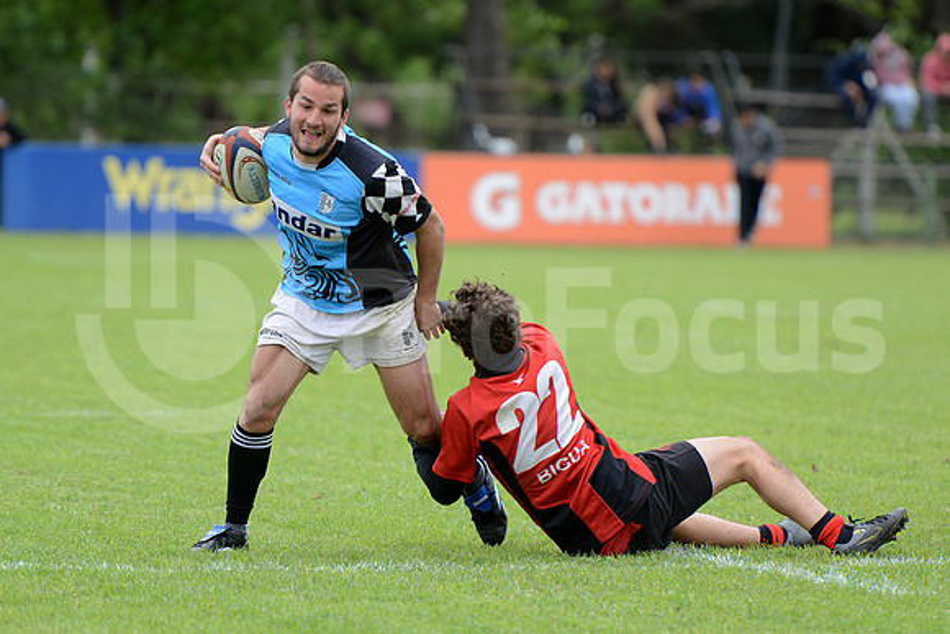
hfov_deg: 7.6
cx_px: 475
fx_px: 7126
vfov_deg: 5.1
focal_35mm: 270
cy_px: 317
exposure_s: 1/640
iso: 400
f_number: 4
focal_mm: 270
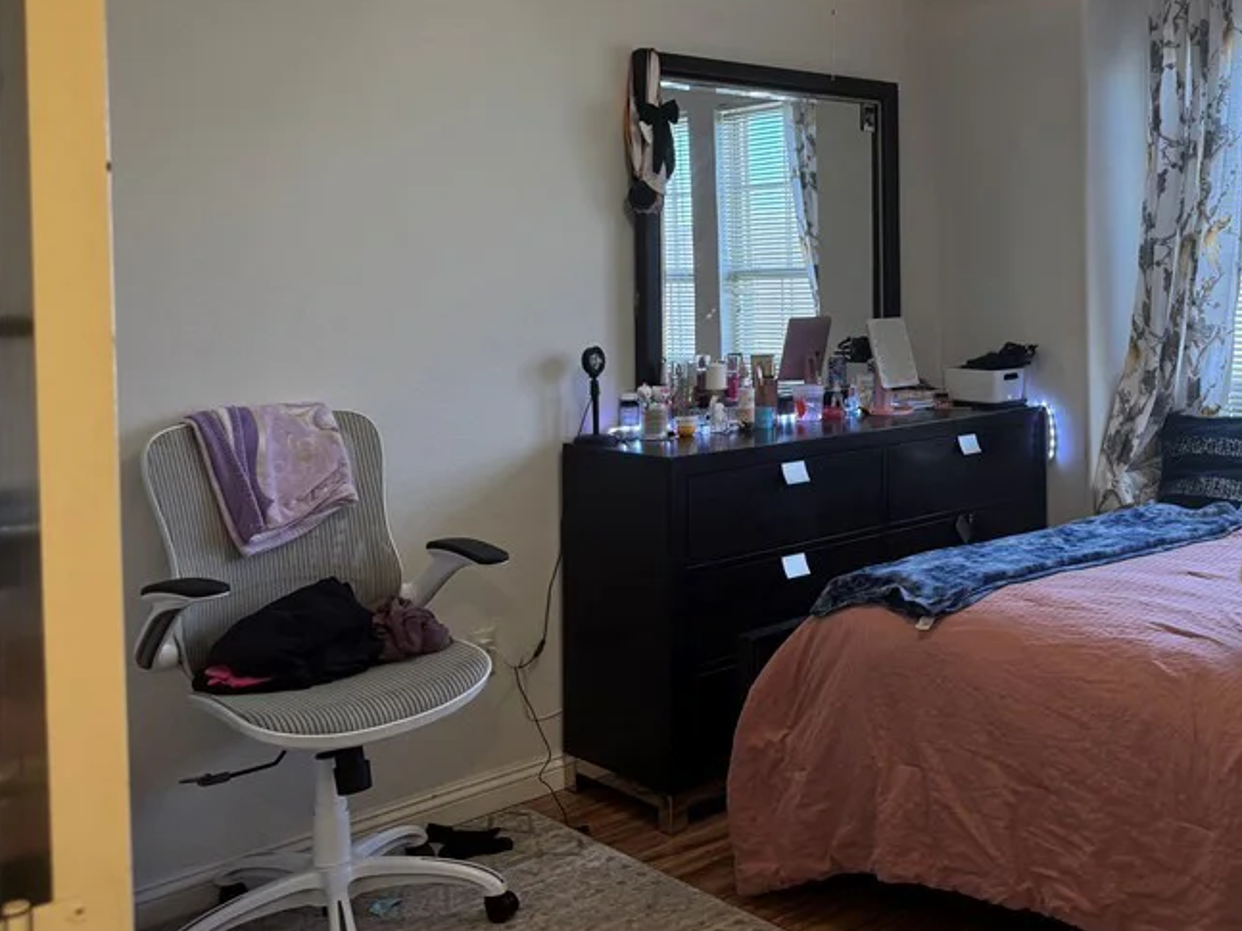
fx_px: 1363
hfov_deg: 46.6
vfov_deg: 37.1
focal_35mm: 38
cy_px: 278
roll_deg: +1.1
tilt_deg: -1.1
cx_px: 977
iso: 200
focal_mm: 6.76
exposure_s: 1/120
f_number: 1.78
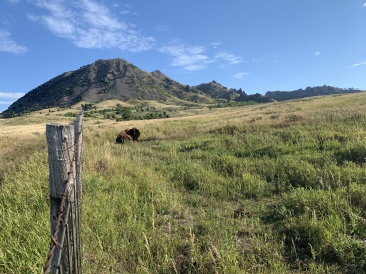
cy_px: 137
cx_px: 183
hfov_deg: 67.3
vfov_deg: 53.0
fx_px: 275
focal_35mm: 26
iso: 25
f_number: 1.8
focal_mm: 4.25
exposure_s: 1/1610
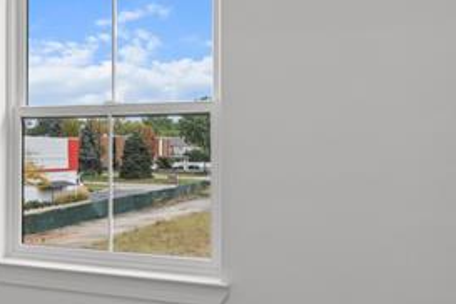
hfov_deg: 26.9
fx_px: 760
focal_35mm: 60
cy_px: 167
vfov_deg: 22.6
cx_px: -169
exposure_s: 1/8
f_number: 8
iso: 400
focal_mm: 16
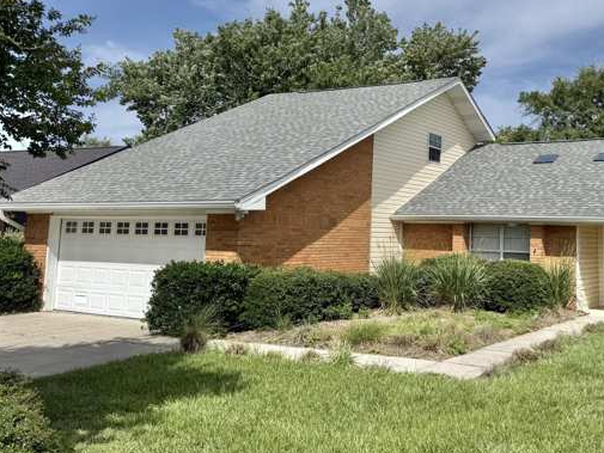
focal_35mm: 38
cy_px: 158
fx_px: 663
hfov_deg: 47.1
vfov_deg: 37.4
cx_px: 454
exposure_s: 1/8130
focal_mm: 6.76
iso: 80
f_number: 1.78
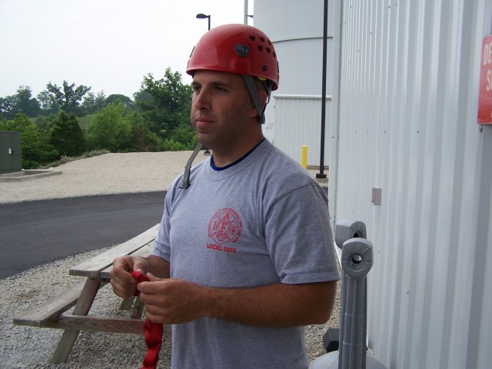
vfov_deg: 37.7
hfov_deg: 49.0
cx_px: 246
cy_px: 184
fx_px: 540
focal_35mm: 38
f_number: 2.8
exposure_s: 1/250
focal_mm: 6.3
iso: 80
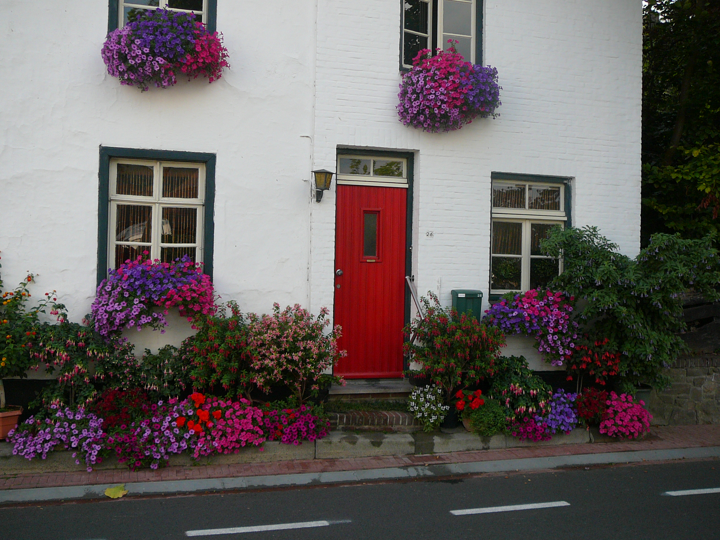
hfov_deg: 52.6
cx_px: 360
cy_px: 270
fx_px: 728
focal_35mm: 35
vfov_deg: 40.7
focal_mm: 5.2
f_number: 2.8
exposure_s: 1/320
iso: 80
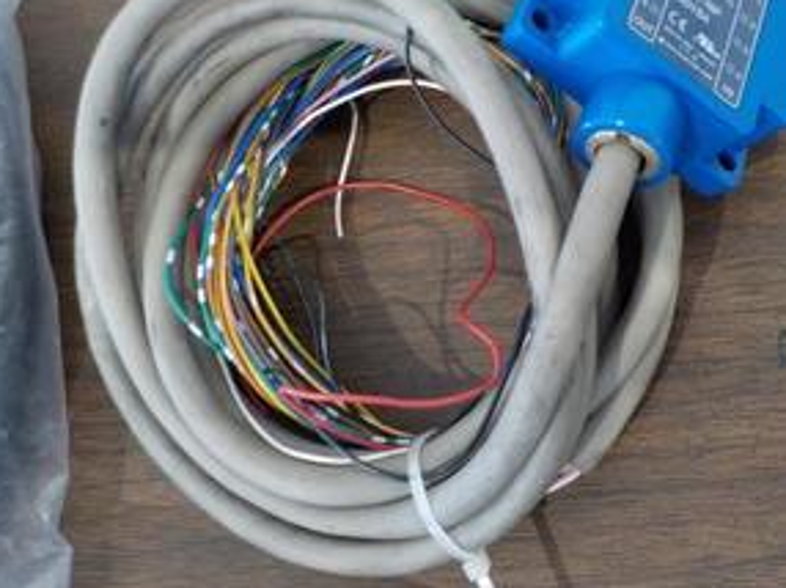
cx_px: 492
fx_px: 953
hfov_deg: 44.5
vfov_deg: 34.1
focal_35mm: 42
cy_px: 209
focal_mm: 4.1
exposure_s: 1/25
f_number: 3.3
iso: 400
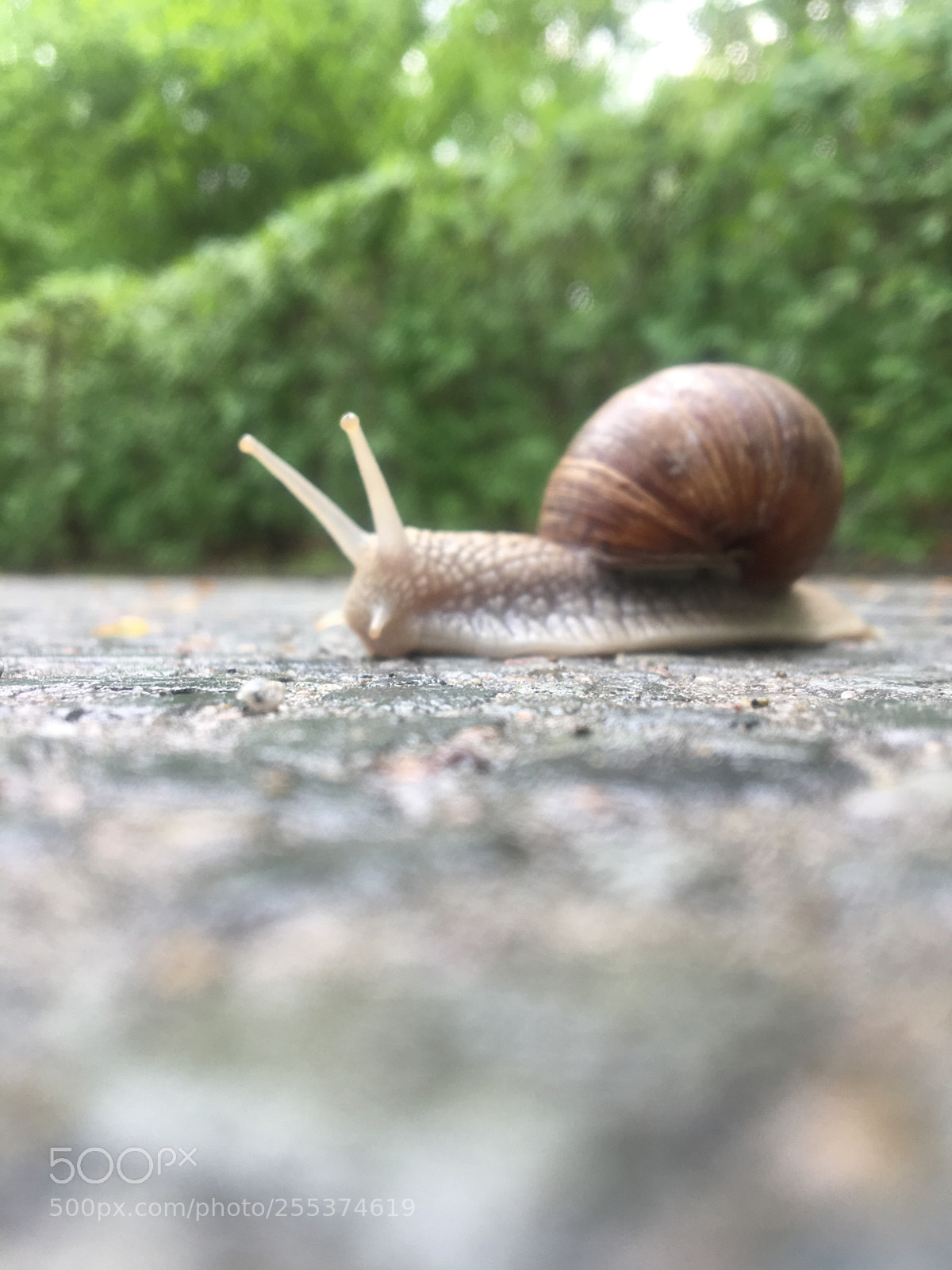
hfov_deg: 48.2
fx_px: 1063
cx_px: 476
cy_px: 635
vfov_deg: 61.7
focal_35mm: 29
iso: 32
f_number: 2.2
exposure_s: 1/100
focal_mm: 4.15
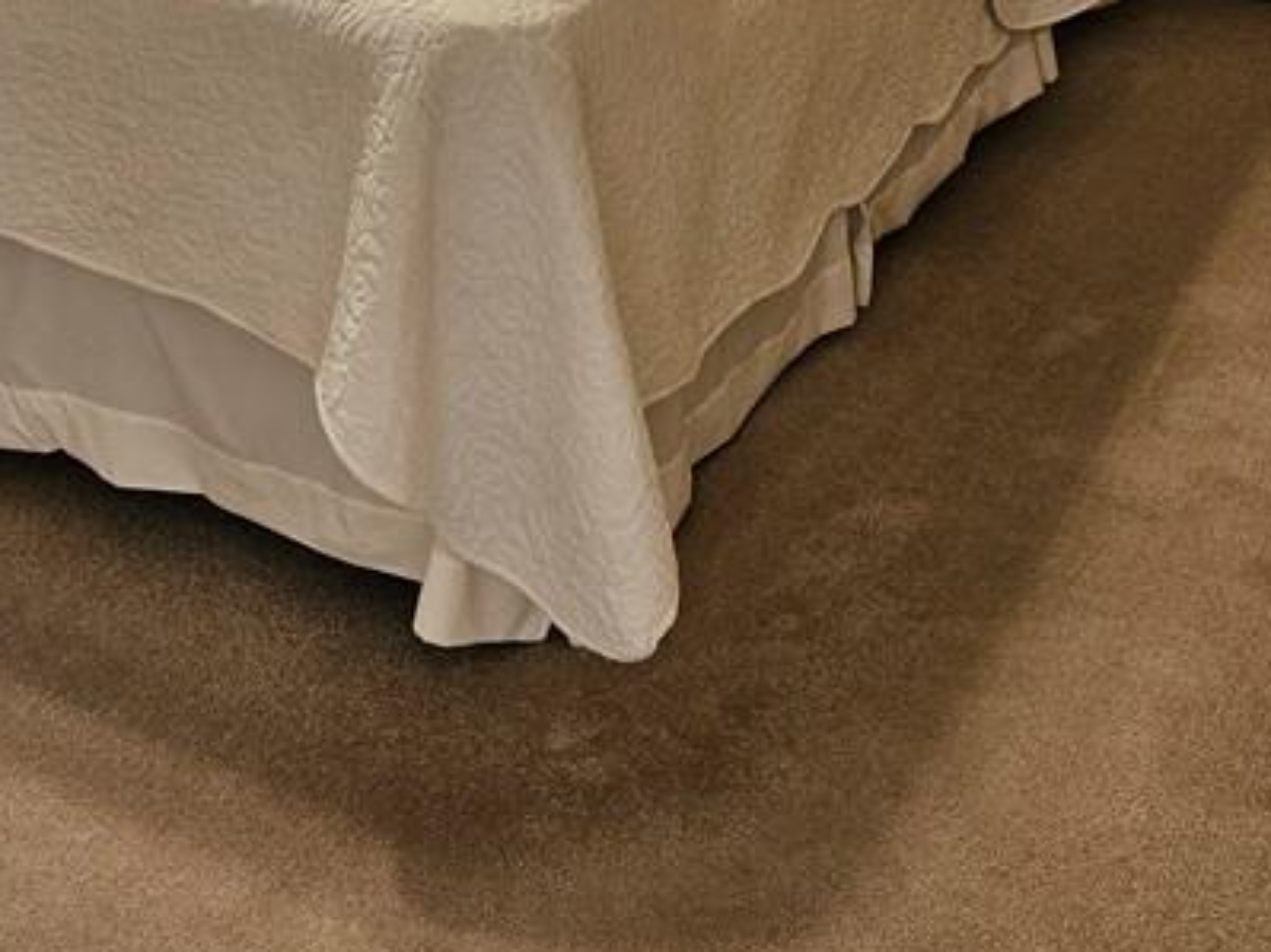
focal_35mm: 59
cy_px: -76
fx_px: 2166
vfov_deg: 23.4
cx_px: 424
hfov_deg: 32.4
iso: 200
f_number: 1.8
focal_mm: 5.4
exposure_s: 1/120
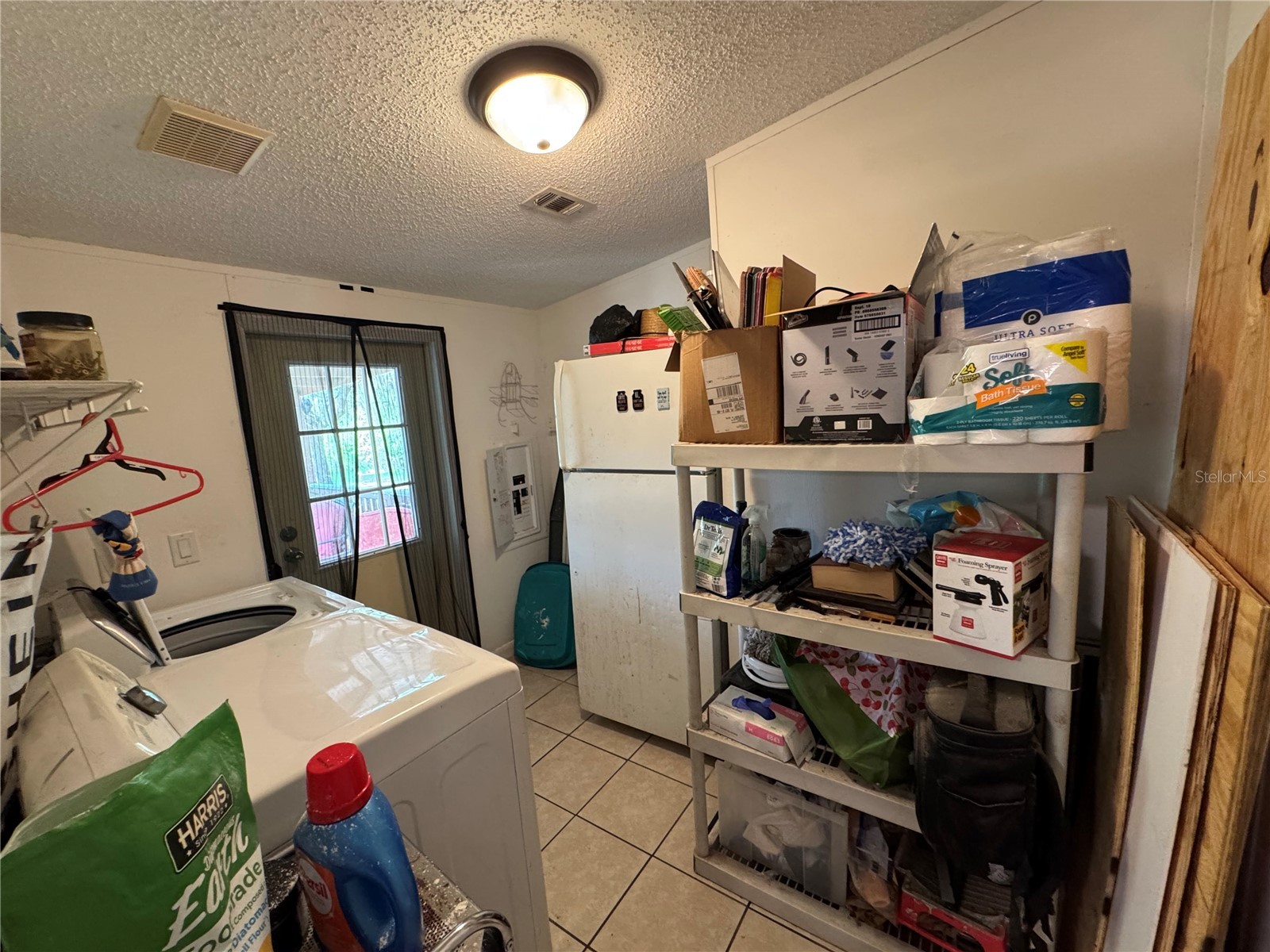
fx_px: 514
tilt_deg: -7.8
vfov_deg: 85.7
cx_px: 635
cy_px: 476
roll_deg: +3.9
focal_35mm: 14
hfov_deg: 102.1
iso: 400
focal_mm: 2.22
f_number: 2.2
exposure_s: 1/60
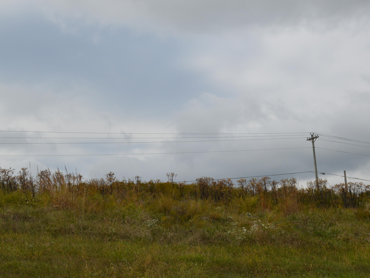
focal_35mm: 48
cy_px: 141
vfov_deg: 30.3
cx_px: 201
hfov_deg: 39.6
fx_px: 513
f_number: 8
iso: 100
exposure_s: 1/250
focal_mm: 28
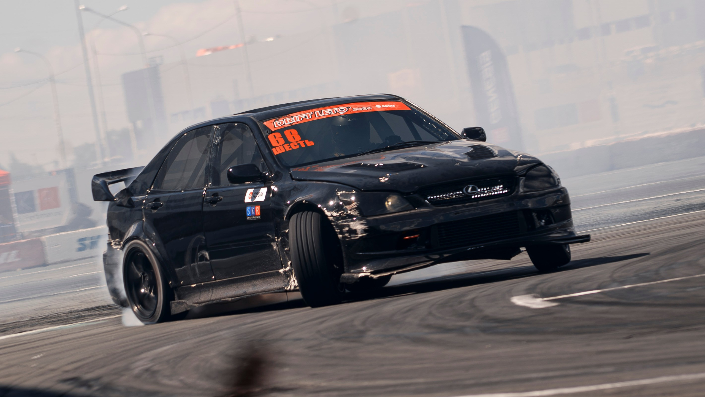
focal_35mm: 392
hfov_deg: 5.5
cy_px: 184
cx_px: 306
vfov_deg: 3.1
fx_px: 7322
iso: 100
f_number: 9
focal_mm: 180
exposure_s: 1/125
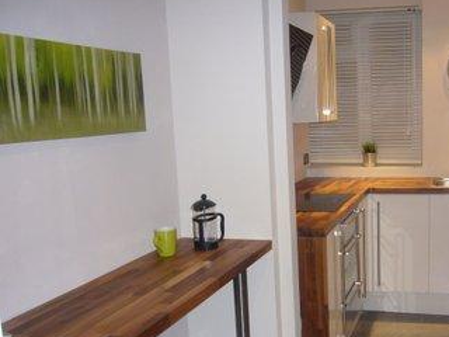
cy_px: 212
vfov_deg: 34.2
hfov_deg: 43.4
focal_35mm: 42
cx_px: 335
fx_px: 545
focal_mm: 4.6
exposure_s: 1/30
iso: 160
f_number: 2.8
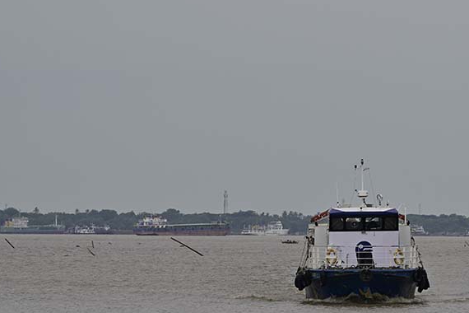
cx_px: 343
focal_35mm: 337
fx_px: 4390
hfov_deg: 6.1
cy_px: 175
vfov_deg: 4.1
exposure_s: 1/640
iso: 125
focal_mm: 200
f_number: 8
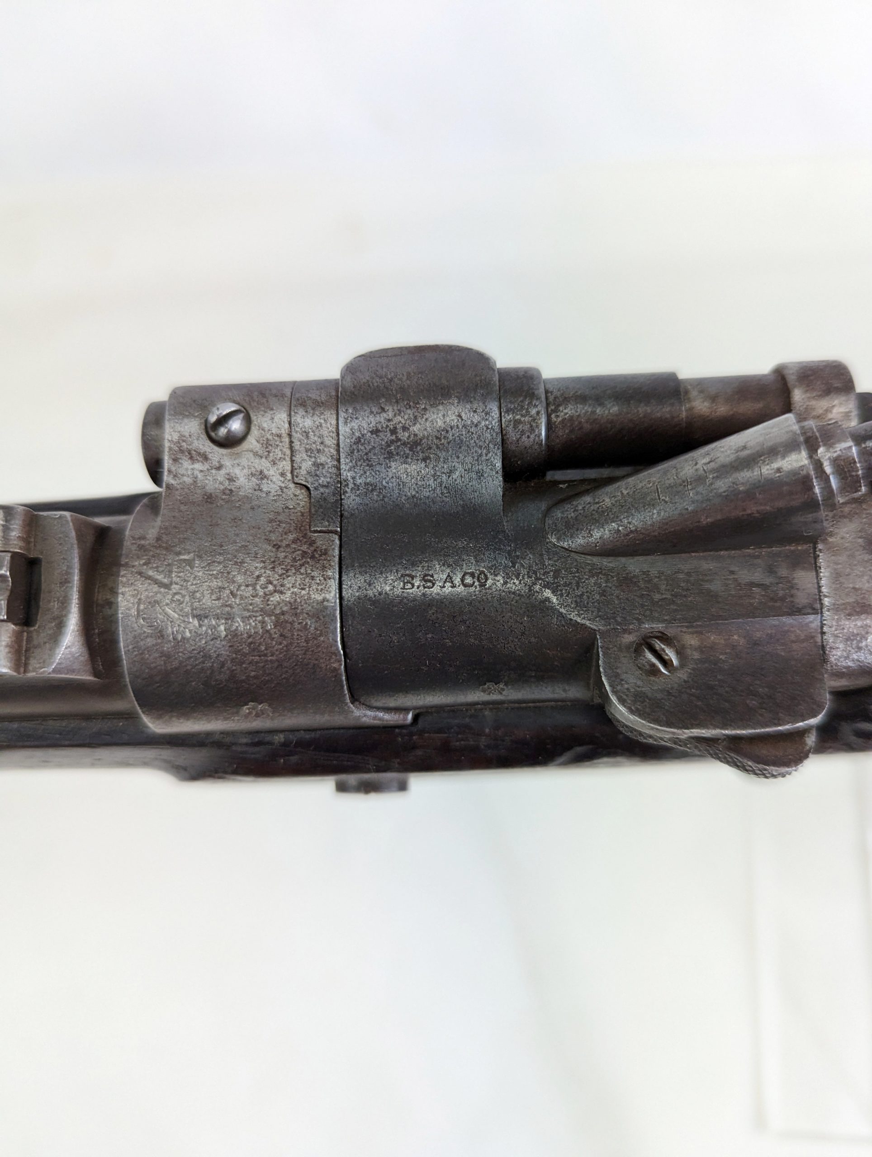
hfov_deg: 56.9
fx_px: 804
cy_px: 578
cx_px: 436
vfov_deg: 71.5
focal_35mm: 24
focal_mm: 6.81
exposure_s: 1/370
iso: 257
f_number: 1.85
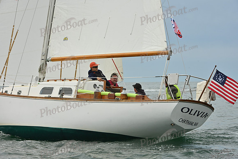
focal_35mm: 135
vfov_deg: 10.2
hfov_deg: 15.2
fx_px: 893
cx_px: 119
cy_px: 80
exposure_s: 1/800
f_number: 13
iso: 320
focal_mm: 135
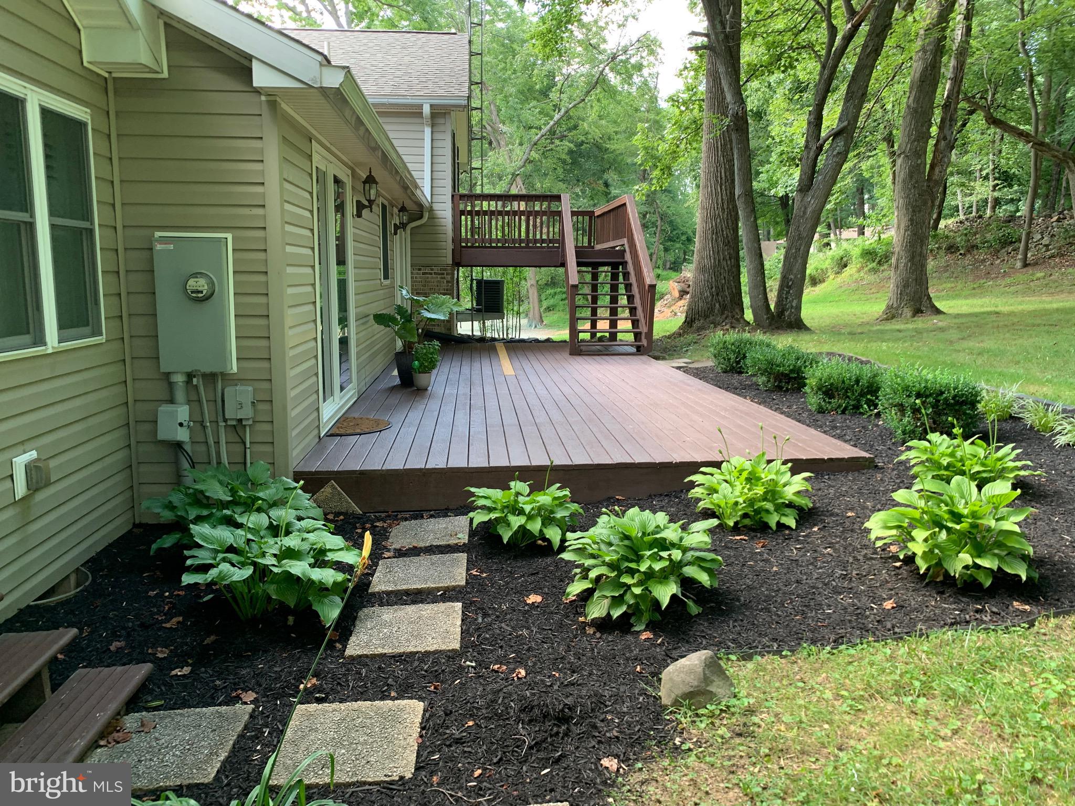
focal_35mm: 26
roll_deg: -0.6
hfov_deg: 67.3
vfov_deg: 53.1
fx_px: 807
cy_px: 403
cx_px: 538
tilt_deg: -8.6
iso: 64
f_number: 1.8
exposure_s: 1/121
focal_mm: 4.25
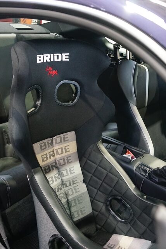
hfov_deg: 29.9
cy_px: 124
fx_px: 311
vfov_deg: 43.6
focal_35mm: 45
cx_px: 83
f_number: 5
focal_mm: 30
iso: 3200
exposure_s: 1/25
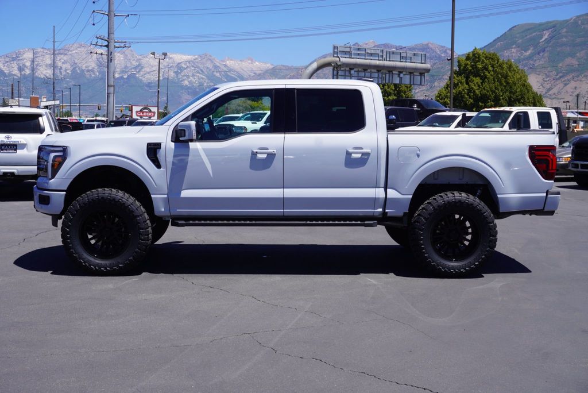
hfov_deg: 41.1
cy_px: 196
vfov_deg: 28.1
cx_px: 294
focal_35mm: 48
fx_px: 784
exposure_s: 1/160
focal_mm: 32
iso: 100
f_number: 11
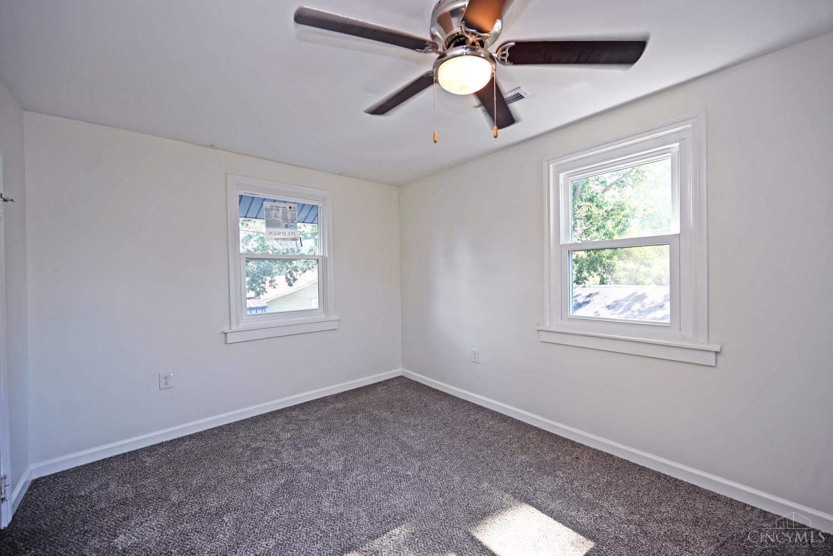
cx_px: 416
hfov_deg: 104.3
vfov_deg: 81.2
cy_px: 278
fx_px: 324
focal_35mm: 14
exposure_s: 1/80
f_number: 4.5
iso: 200
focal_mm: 14
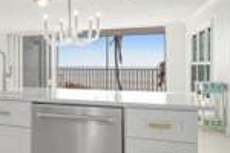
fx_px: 307
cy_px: 63
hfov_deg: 31.3
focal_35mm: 48
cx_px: -72
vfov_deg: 28.0
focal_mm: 15
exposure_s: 1/10
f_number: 10
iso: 160
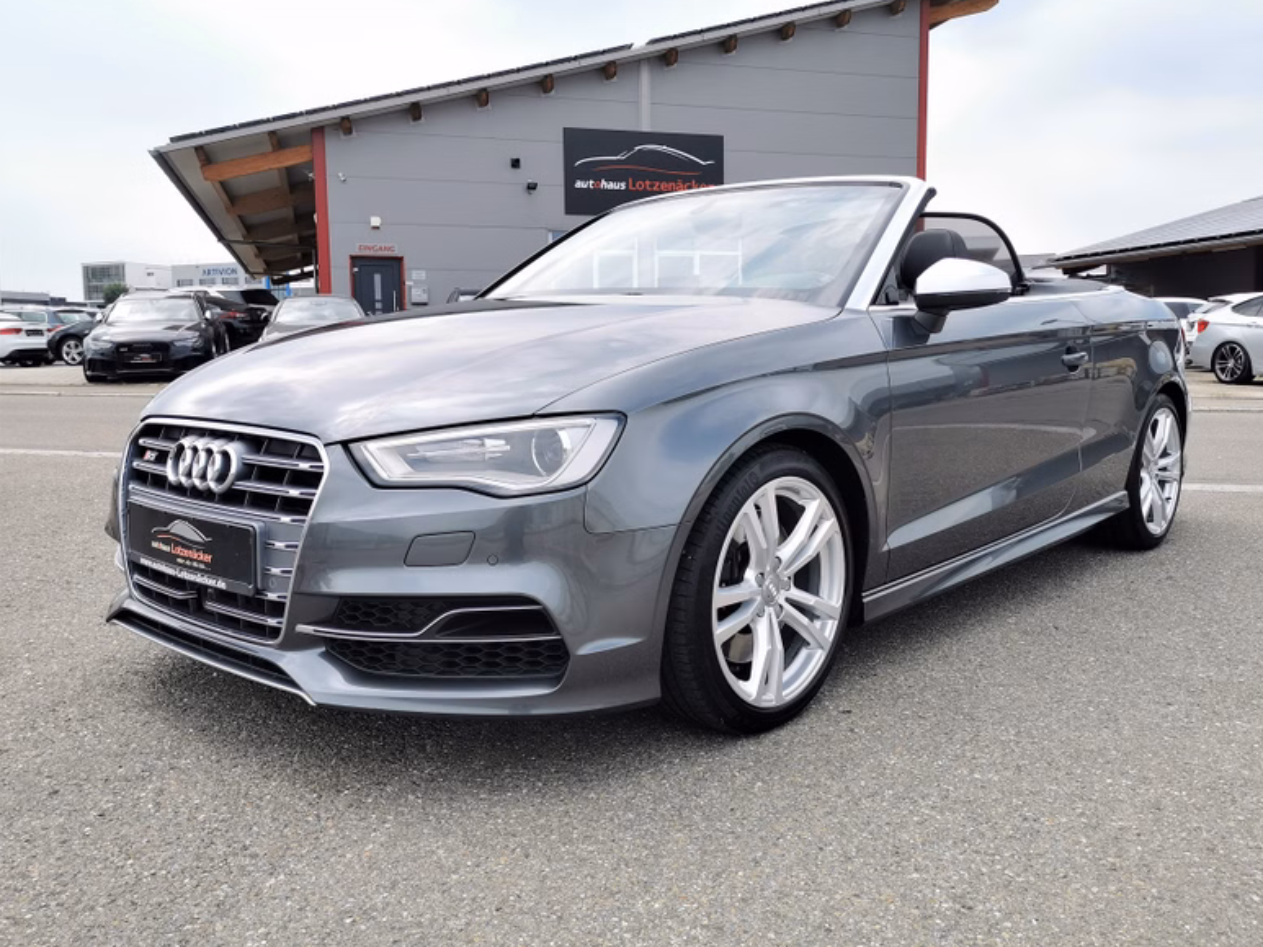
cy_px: 465
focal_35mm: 30
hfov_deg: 59.9
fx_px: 1095
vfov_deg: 46.8
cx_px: 652
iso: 50
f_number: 1.8
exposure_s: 1/1621
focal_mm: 5.58
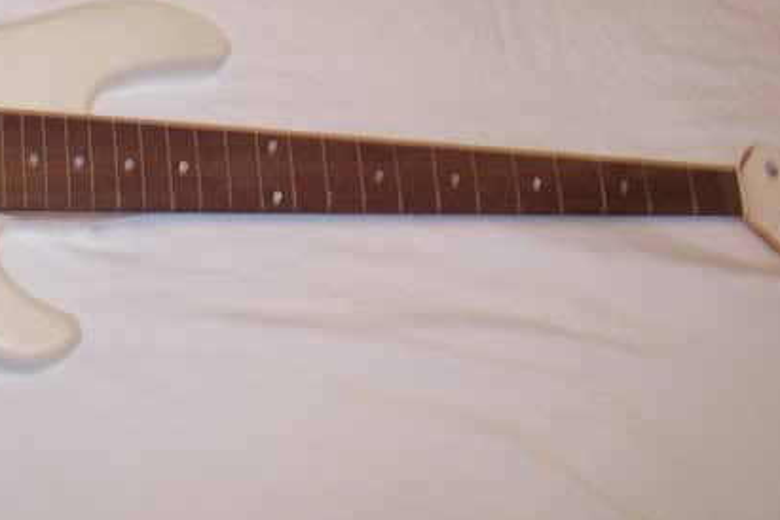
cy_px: 105
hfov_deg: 27.1
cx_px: 247
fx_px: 1603
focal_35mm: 74
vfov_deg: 18.3
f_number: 2.8
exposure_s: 1/30
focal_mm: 8
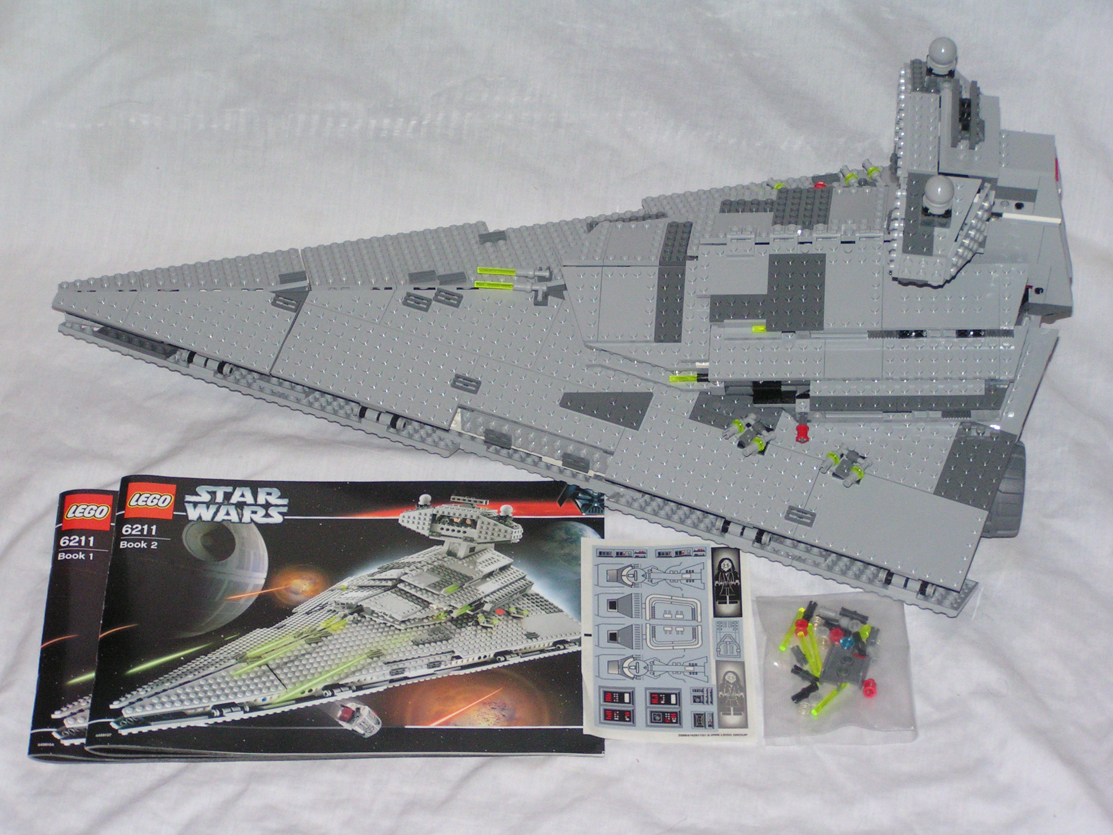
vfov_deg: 14.1
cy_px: 418
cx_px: 556
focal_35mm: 105
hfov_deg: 18.7
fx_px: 3376
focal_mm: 17.5
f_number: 3.2
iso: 200
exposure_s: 1/125
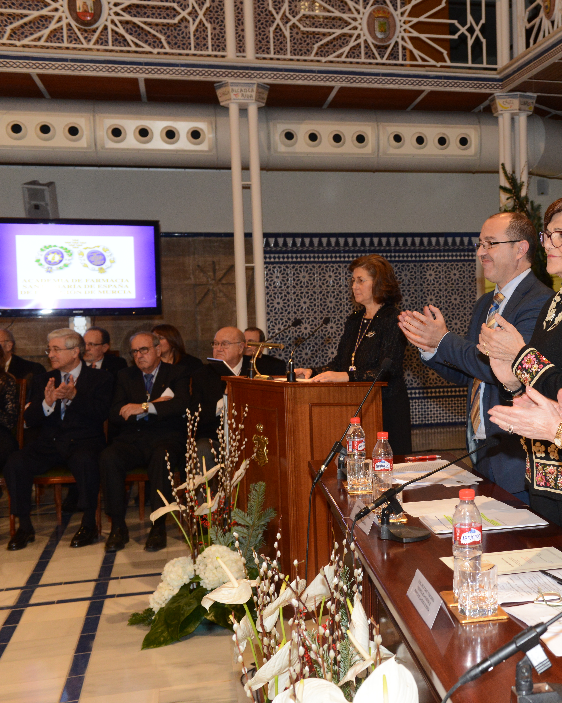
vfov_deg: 36.7
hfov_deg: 28.3
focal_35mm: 51
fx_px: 1060
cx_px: 527
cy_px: 352
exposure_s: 1/100
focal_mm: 36
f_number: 5
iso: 1600
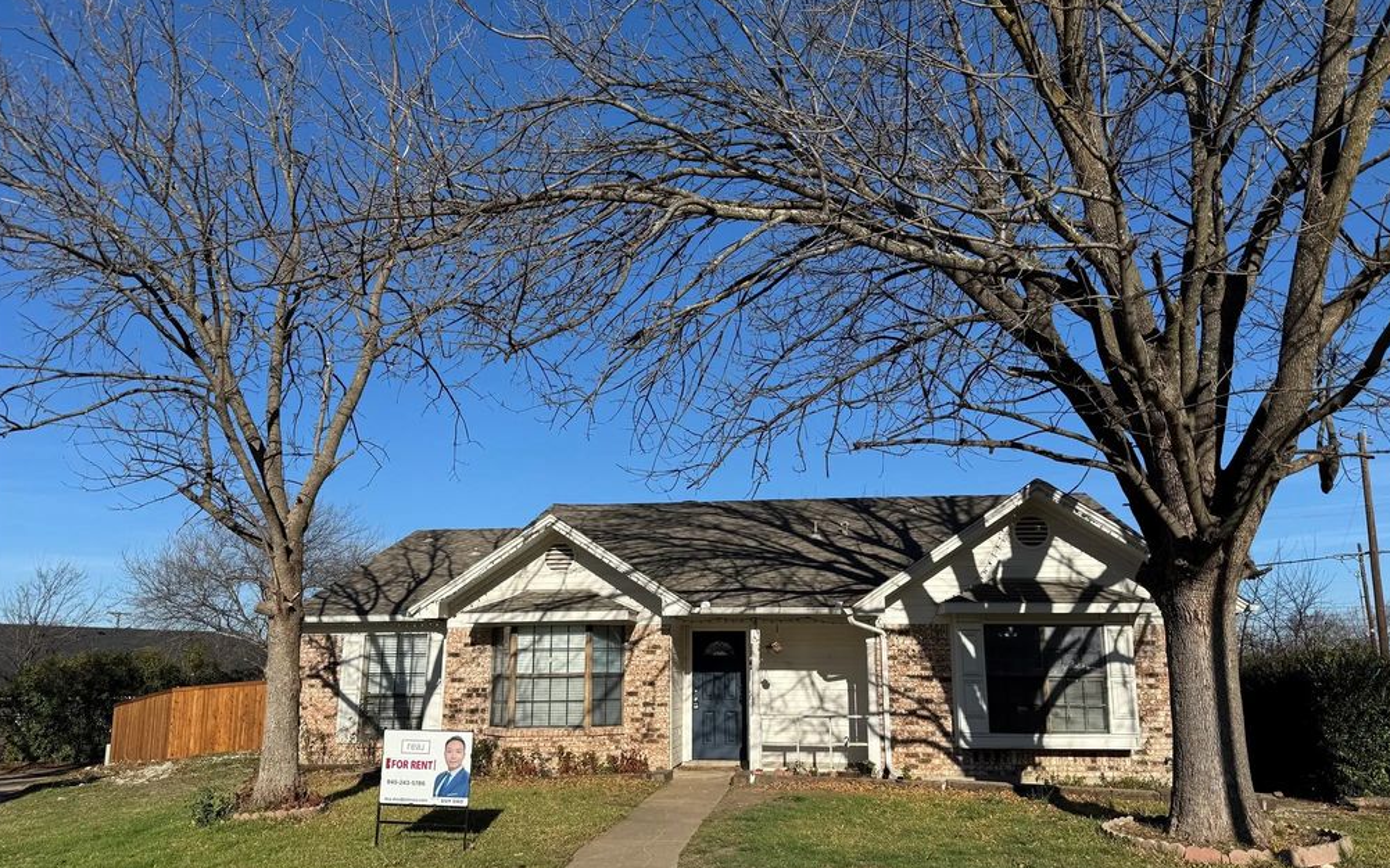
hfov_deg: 70.4
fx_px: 985
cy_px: 481
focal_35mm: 26
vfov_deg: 47.5
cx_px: 701
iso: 80
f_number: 1.78
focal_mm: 6.76
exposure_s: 1/6410
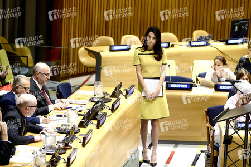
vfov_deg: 10.5
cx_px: 126
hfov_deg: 15.8
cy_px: 84
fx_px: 906
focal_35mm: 130
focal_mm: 130
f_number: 2.8
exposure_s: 1/200
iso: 1600
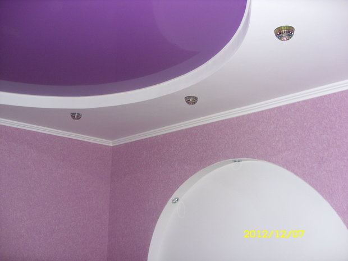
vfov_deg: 37.7
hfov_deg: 49.0
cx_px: 174
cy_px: 130
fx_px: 382
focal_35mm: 38
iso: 200
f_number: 2.8
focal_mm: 6.3
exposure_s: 1/30
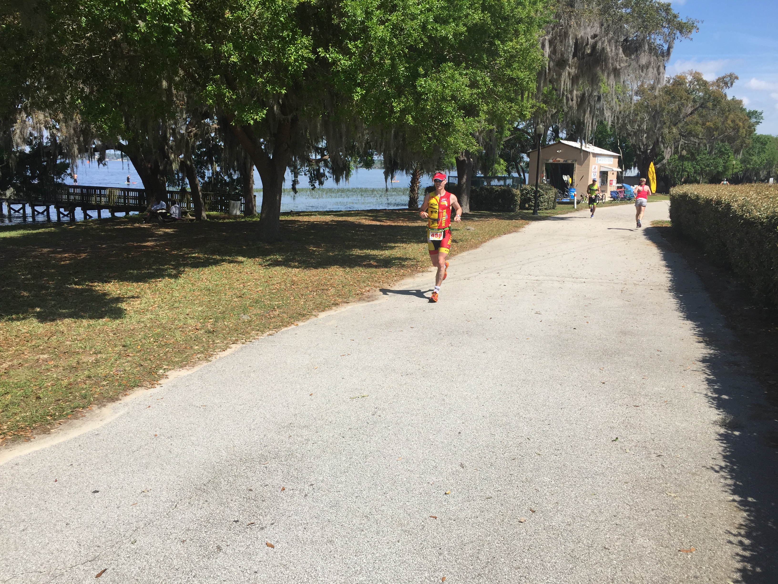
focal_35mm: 29
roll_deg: -1.9
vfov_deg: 48.2
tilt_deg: -8.7
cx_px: 389
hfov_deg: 61.7
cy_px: 292
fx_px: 652
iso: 32
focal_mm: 4.15
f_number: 2.2
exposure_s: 1/1721
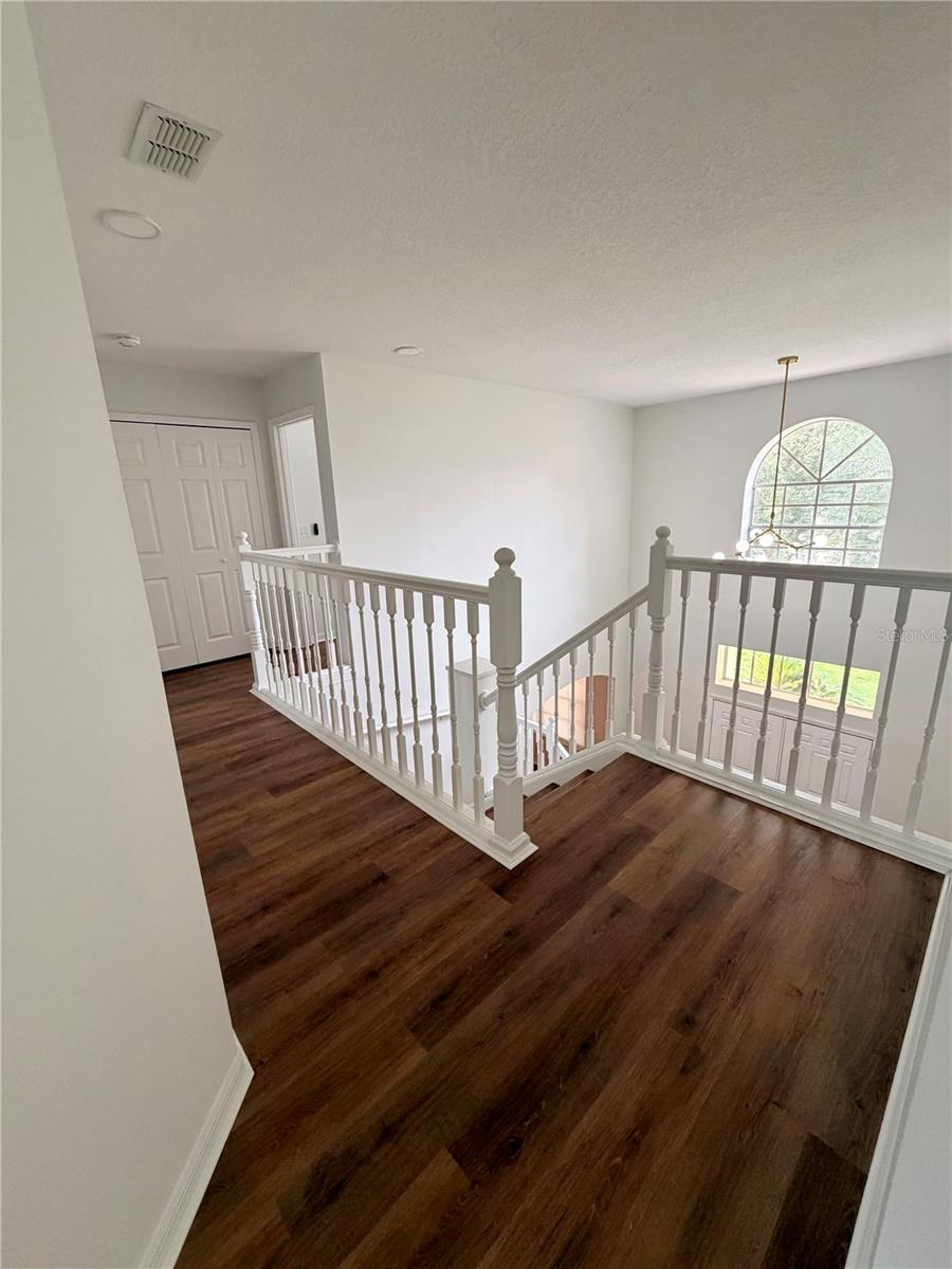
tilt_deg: -15.3
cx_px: 476
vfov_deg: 102.1
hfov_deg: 85.7
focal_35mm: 14
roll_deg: +2.5
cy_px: 634
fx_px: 513
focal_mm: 2.22
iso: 160
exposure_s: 1/120
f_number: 2.2
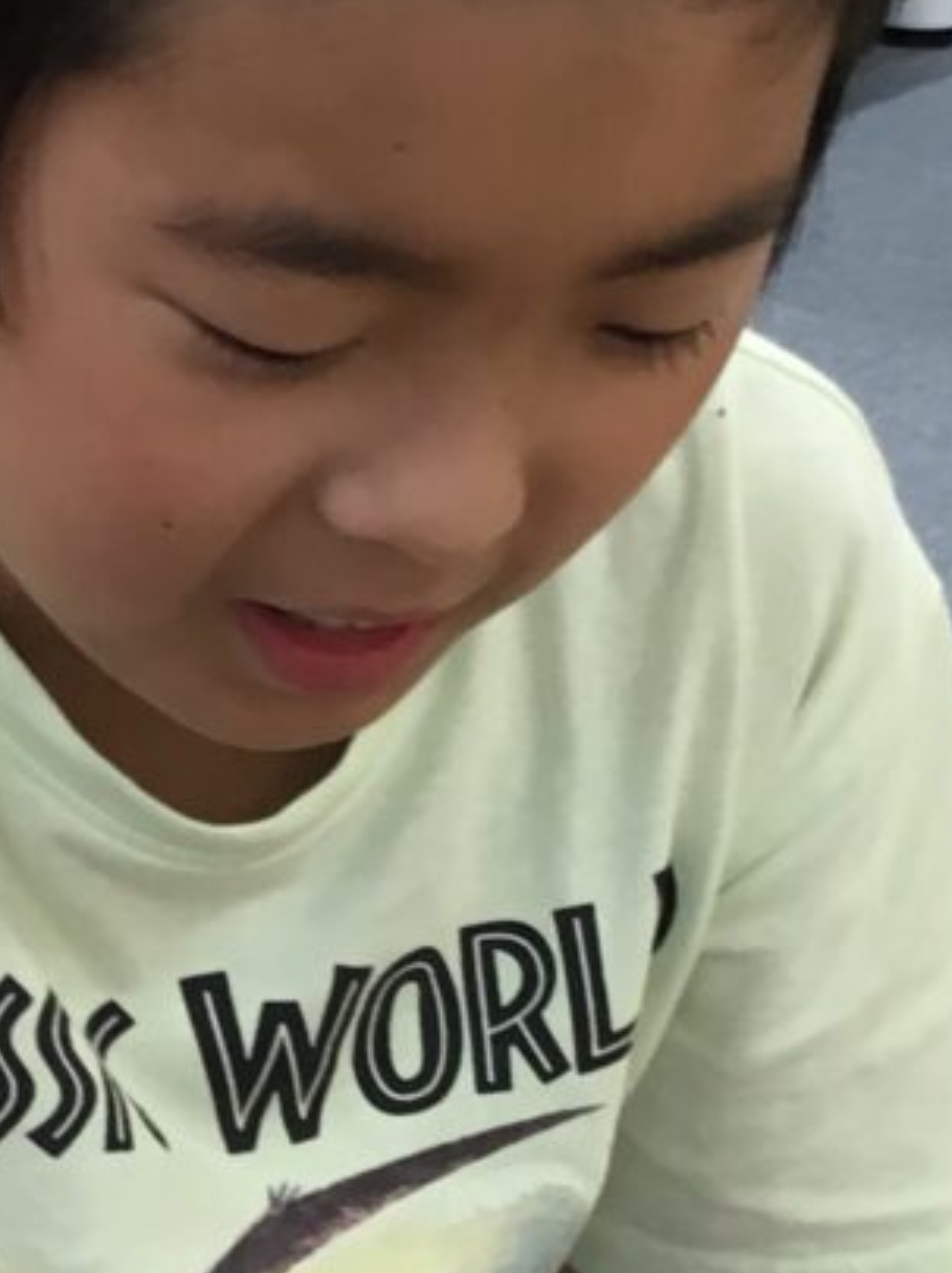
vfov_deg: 15.2
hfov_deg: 11.4
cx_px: 195
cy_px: 1059
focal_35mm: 129
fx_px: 4738
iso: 50
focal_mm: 4.15
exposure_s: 1/30
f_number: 2.2
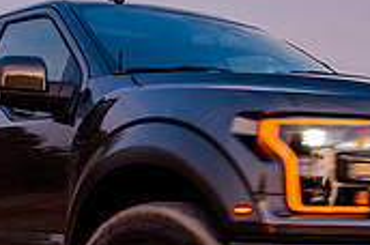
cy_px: 178
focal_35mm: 82
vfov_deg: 16.5
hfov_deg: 24.8
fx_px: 841
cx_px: 222
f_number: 5
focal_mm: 24
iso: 125
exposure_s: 1/80
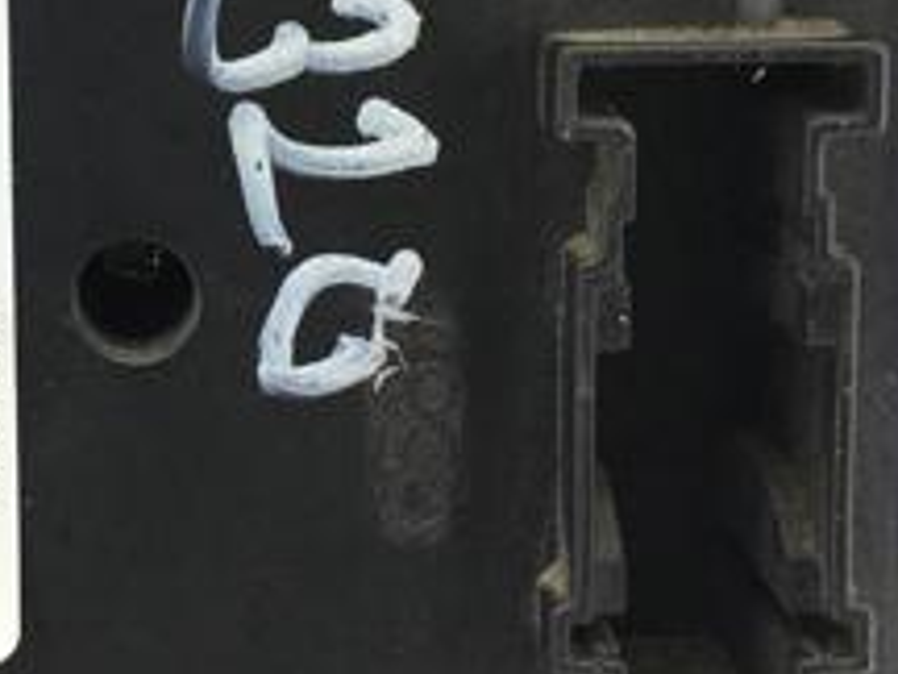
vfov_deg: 16.8
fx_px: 2231
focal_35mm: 86
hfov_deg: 22.3
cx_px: 104
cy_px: 21
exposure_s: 1/100
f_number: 2.2
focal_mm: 4.15
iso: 25
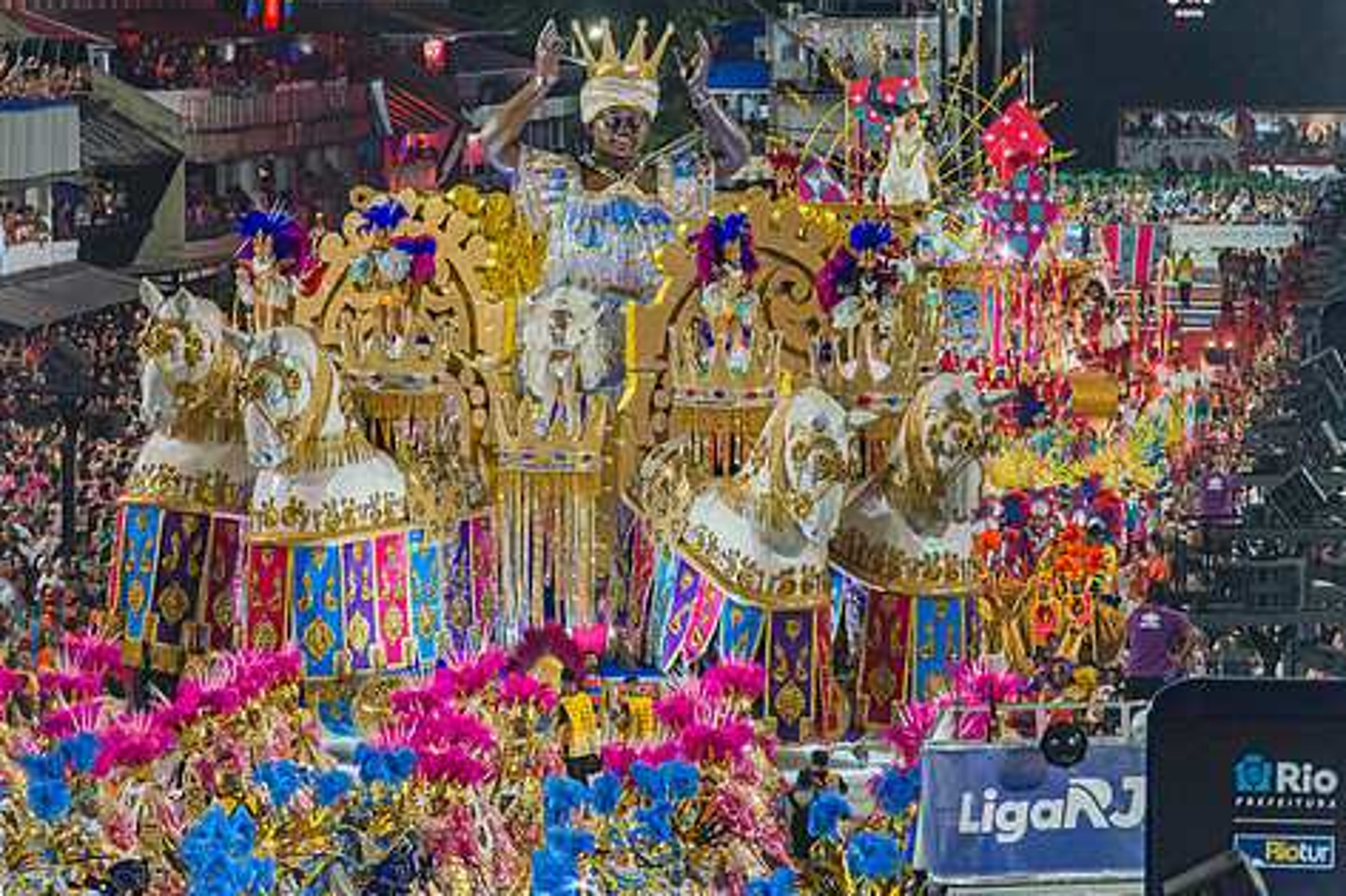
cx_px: 578
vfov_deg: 4.3
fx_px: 11922
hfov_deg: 6.5
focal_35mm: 319
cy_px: 400
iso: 1600
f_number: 5.6
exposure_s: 1/320
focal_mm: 260
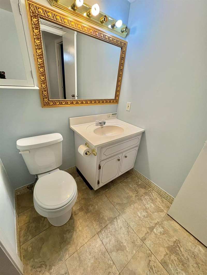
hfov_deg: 85.7
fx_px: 112
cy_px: 138
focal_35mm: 14
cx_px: 104
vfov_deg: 102.1
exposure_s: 1/120
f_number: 2.2
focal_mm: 2.22
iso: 200
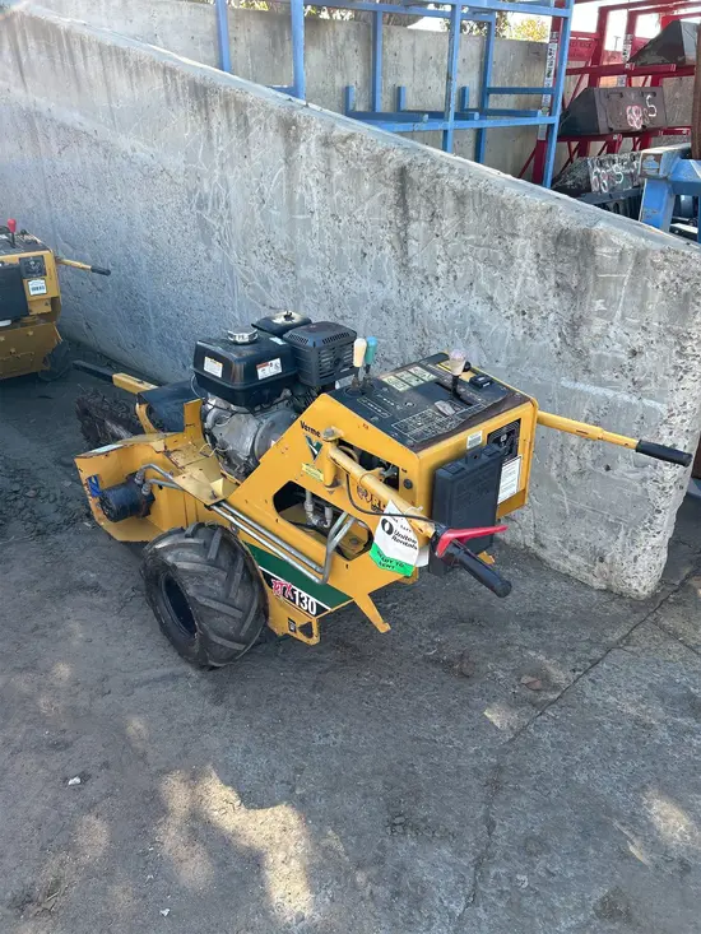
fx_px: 702
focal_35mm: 26
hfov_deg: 53.1
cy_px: 467
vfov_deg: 67.3
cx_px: 350
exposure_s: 1/443
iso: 50
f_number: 1.5
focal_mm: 5.7
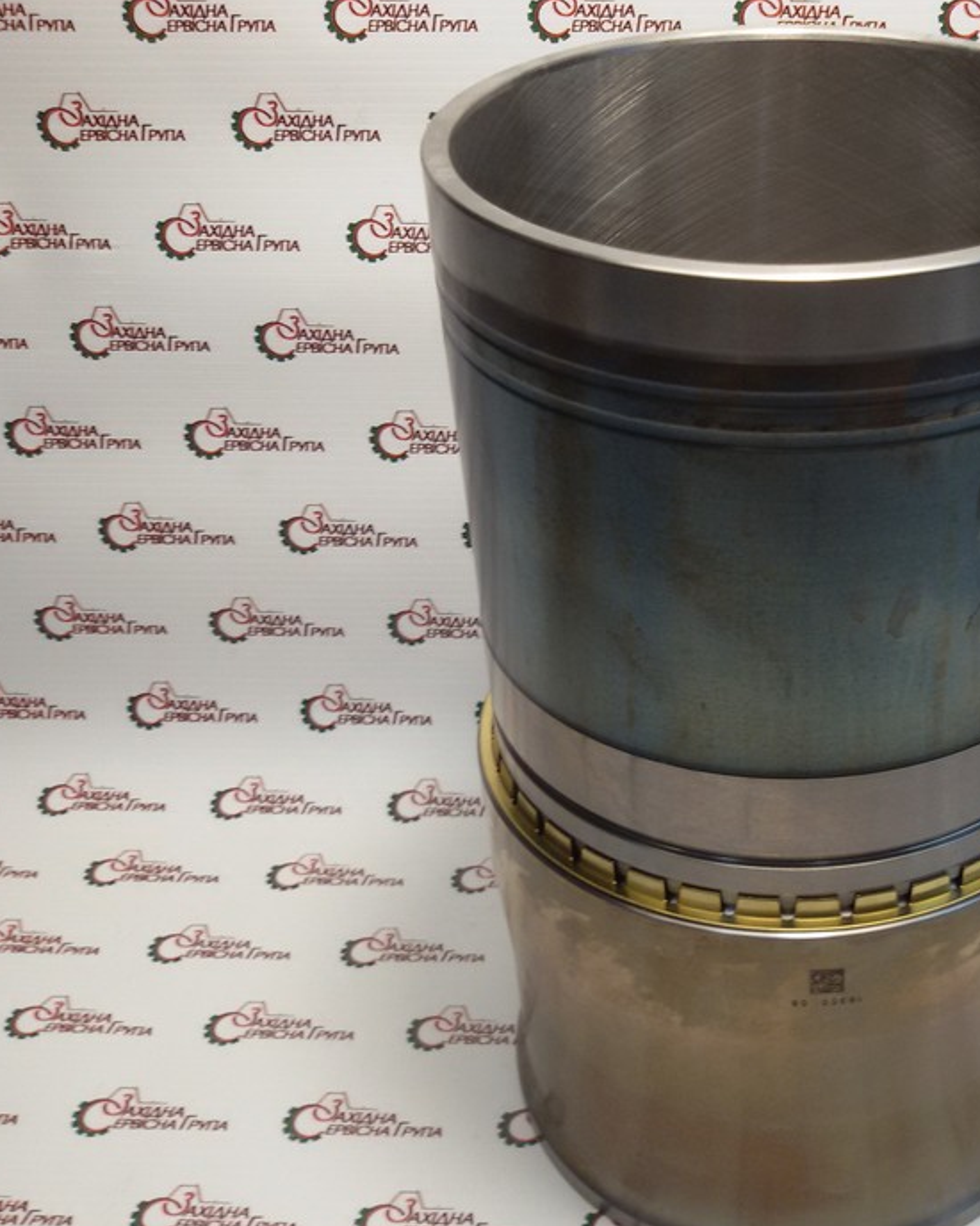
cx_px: 784
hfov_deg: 33.2
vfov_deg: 42.0
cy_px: 656
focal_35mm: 44
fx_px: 1596
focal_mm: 2.93
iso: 40
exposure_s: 1/33
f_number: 2.4
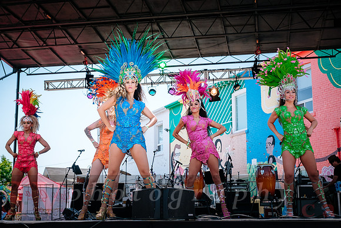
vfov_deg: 23.4
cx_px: 146
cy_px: 107
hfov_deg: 34.4
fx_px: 549
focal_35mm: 58
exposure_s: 1/2000
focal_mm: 33.2
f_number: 2.8
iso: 200
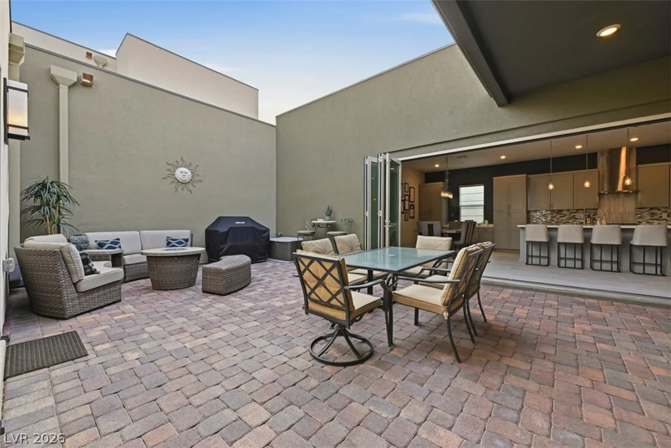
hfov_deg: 104.2
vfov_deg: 81.2
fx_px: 261
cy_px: 224
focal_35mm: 14
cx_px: 336
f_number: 9
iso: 500
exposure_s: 1/1000
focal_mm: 14
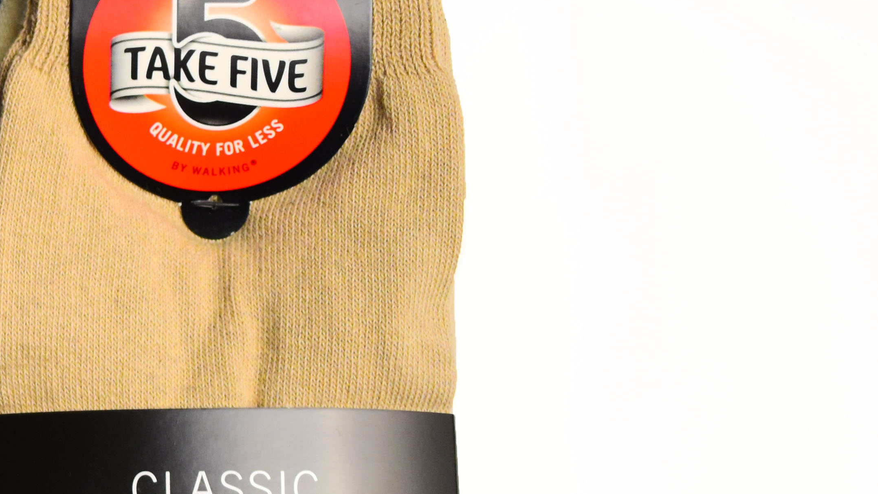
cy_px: 392
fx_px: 2444
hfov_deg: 18.7
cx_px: -300
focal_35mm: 105
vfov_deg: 11.5
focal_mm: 24
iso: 400
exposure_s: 1/60
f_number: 4
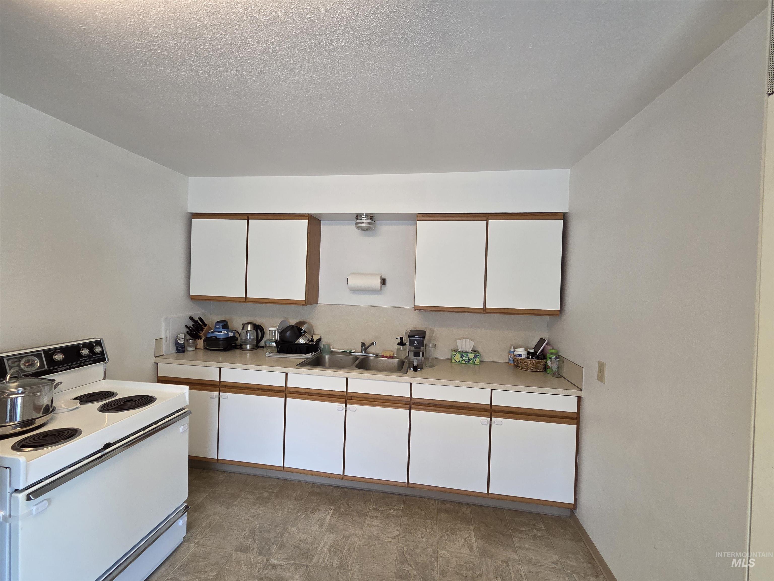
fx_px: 291
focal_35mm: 13
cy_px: 290
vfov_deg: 89.9
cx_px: 387
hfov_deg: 106.2
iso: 320
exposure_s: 1/120
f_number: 2.2
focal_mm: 2.2
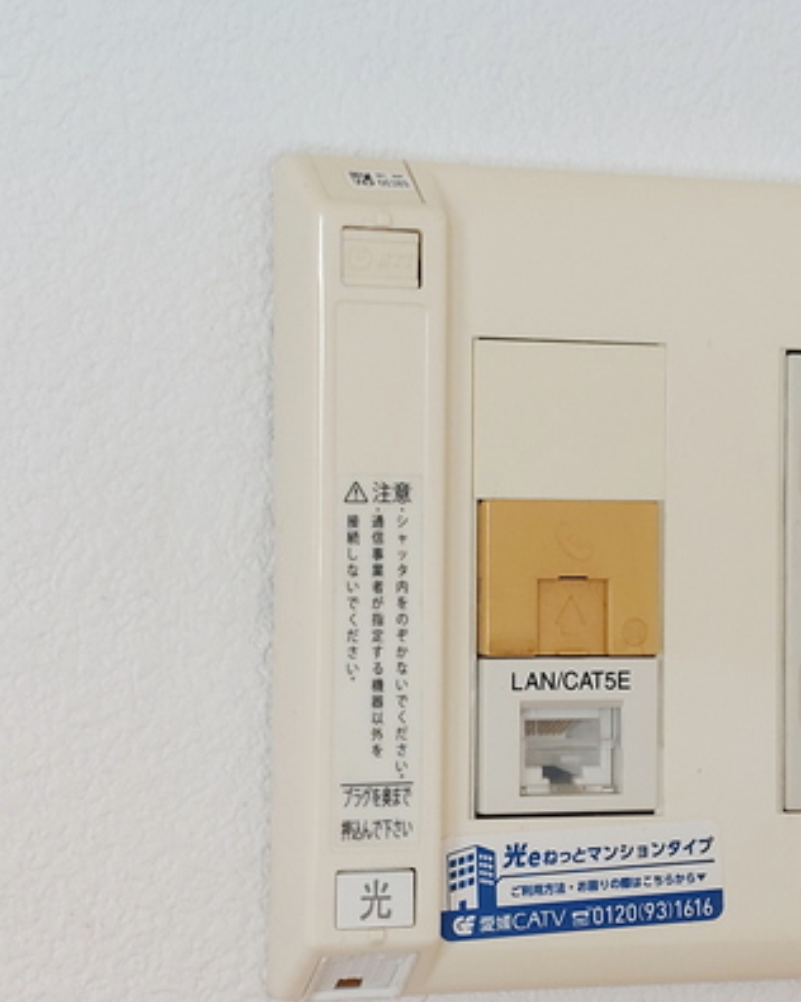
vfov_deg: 33.0
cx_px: 674
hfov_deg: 26.1
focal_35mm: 57
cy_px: 571
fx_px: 1689
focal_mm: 5.23
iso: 64
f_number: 1.8
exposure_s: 1/60
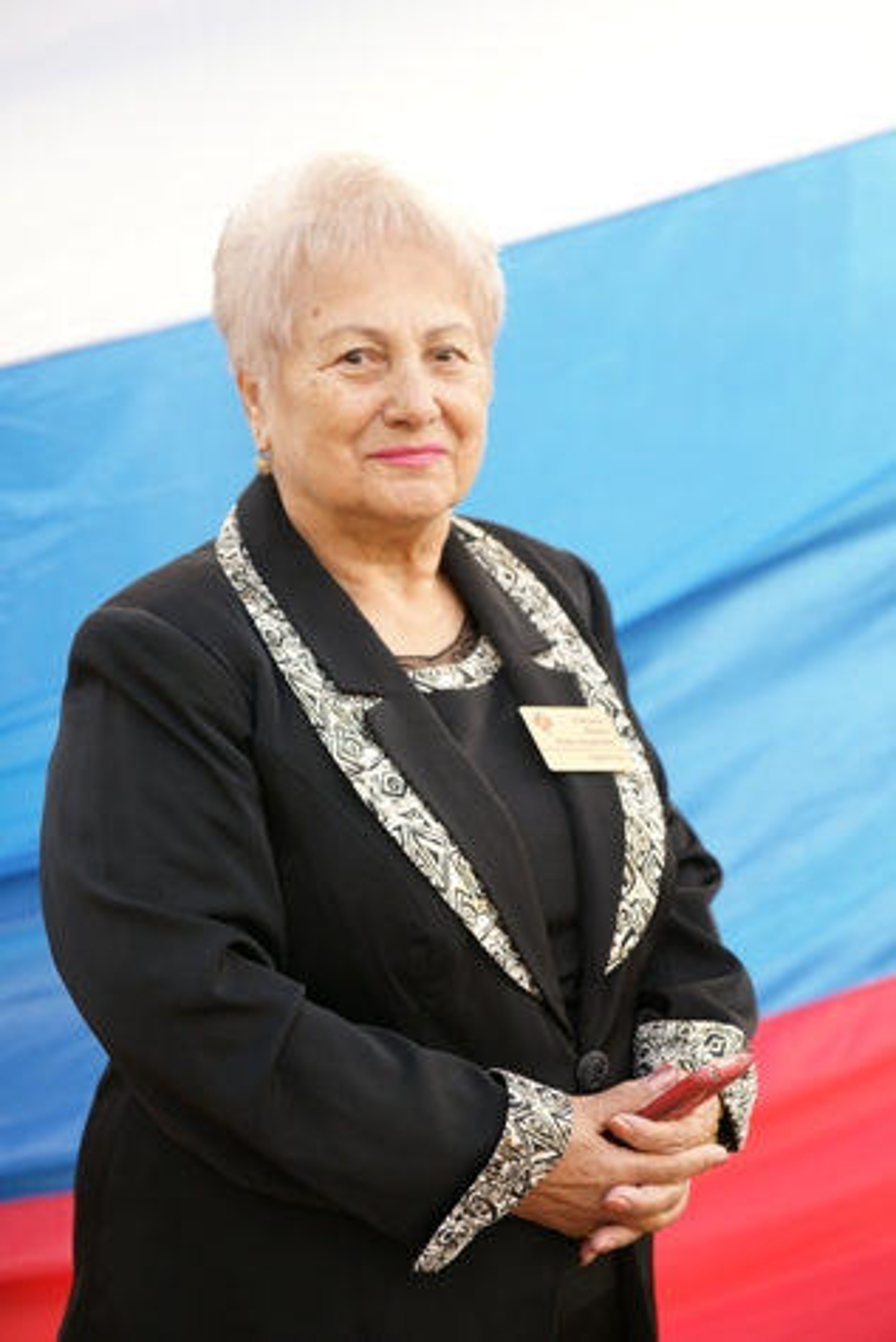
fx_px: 2611
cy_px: 671
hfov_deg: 19.5
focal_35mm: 70
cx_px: 448
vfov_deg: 28.8
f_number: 4
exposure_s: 1/125
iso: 200
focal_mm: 70
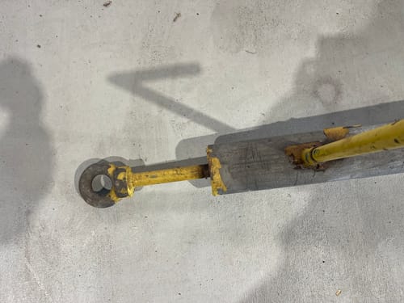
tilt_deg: -83.3
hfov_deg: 69.4
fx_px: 292
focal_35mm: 25
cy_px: 152
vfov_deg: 54.9
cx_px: 202
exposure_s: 1/100
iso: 125
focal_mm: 5.1
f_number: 1.6
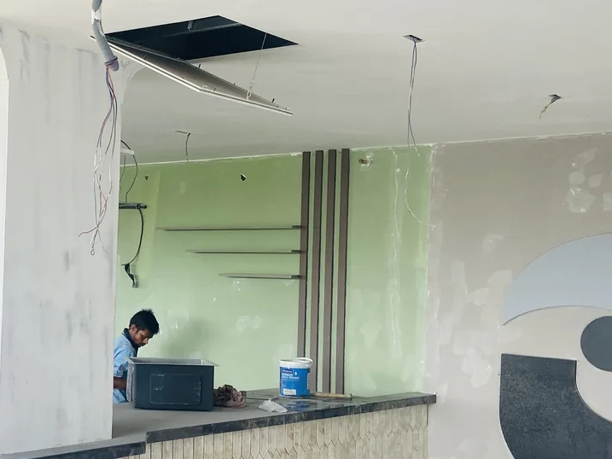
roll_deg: -1.3
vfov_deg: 25.2
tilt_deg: +1.1
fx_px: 1026
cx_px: 70
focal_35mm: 58
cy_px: 264
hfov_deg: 31.8
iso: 64
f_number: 1.8
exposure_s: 1/121
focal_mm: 4.25
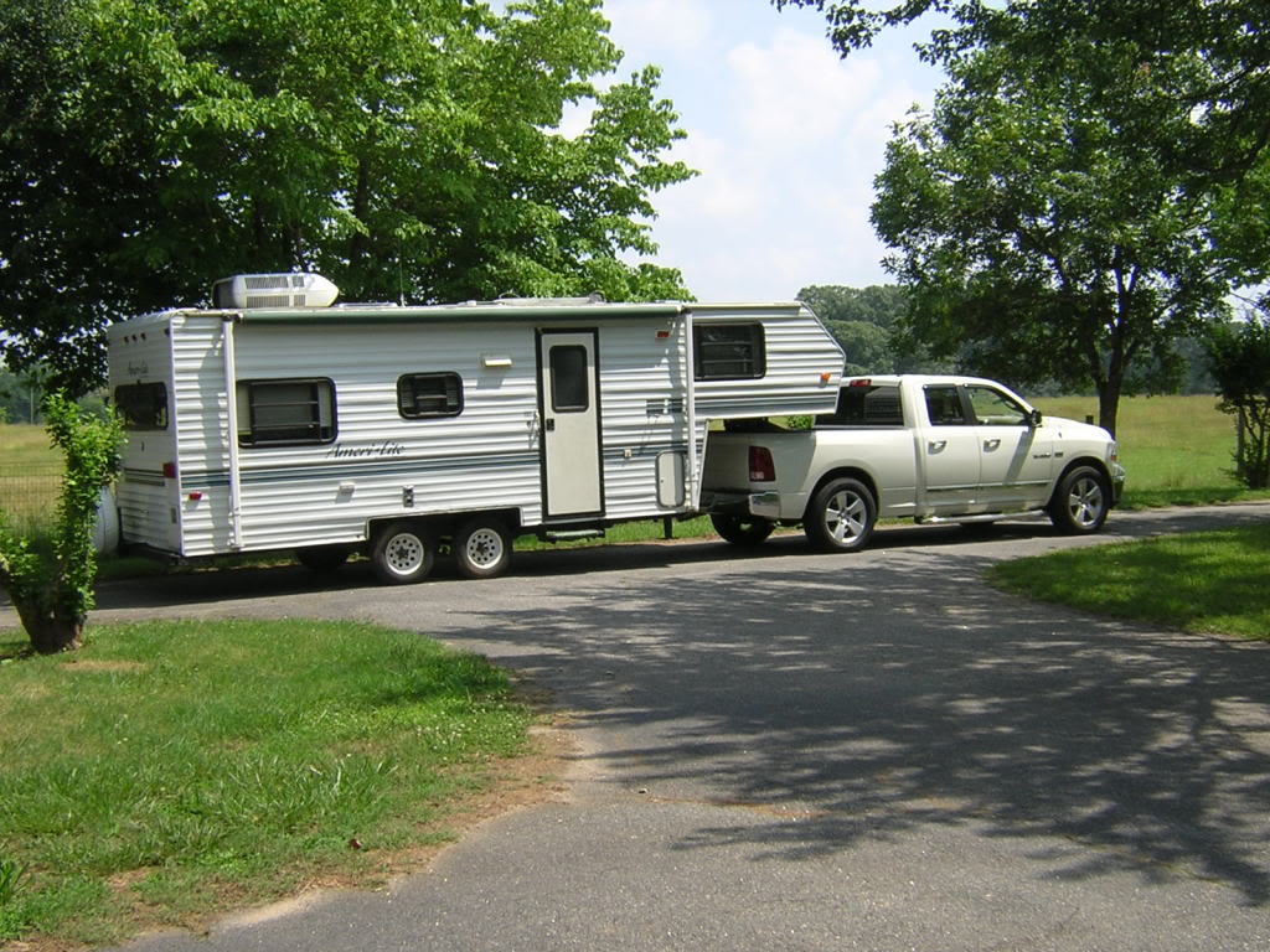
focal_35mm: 43
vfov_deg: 33.6
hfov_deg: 43.9
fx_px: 1578
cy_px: 476
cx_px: 635
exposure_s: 1/225
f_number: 5.6
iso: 100
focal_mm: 5.6
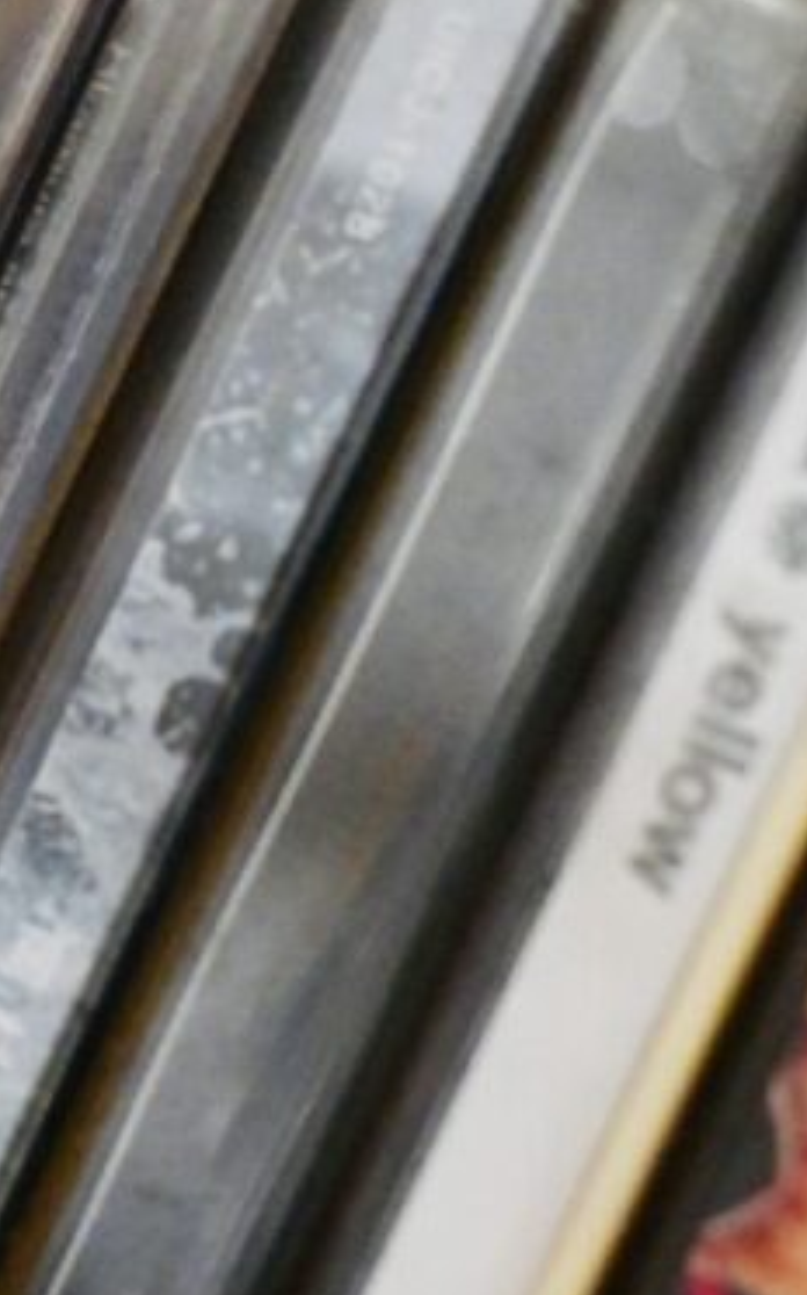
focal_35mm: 118
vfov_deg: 17.7
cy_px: 611
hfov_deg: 10.7
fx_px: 4159
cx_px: -341
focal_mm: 28
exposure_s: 1/60
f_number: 2.8
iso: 3600
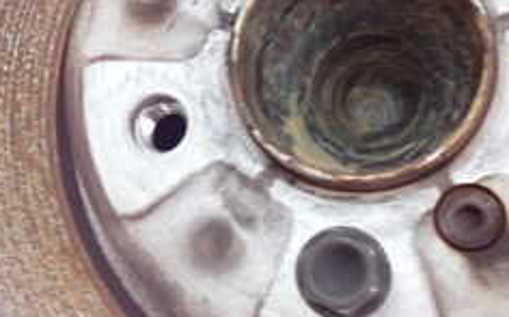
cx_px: 65
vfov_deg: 16.0
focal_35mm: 81
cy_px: 104
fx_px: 1123
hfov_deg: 24.9
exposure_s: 1/30
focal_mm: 5.4
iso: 640
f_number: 2.3
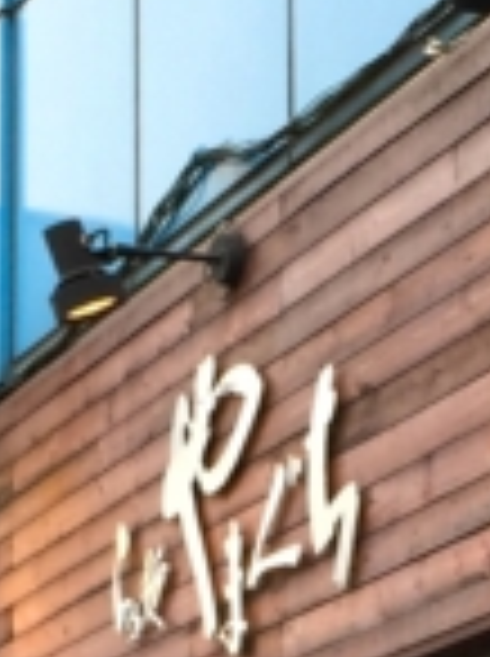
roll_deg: +2.7
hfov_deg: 9.3
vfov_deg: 12.2
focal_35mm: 159
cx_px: 432
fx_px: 3010
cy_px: 783
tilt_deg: +9.1
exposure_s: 1/344
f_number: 2.2
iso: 32
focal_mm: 4.15
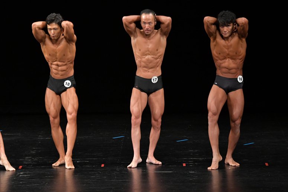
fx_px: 2159
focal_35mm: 270
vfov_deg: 5.1
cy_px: 96
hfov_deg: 7.6
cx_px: 144
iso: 3200
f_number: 5.6
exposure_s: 1/400
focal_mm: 180
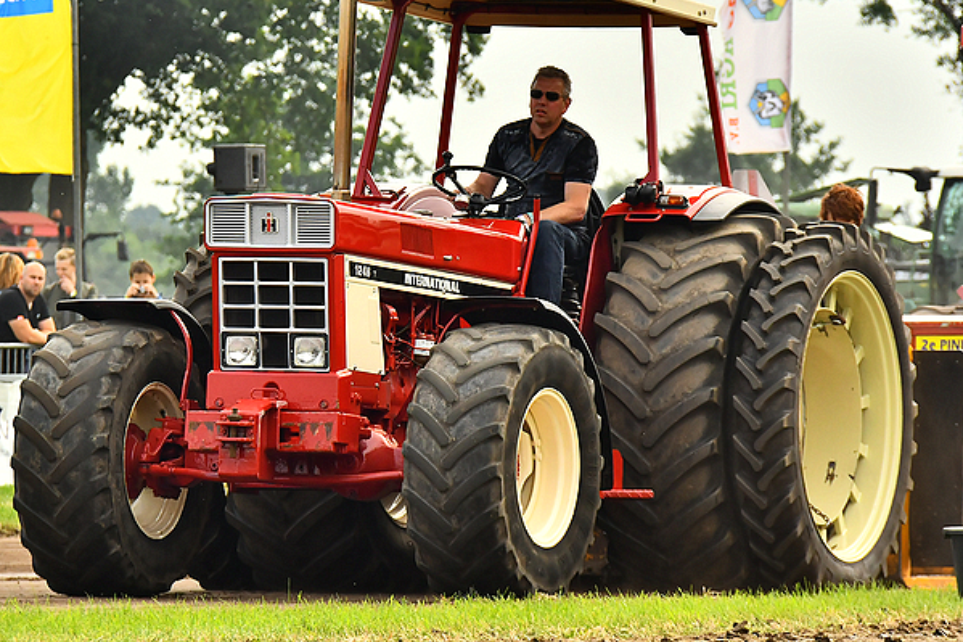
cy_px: 287
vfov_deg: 2.9
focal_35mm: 481
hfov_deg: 4.3
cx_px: 428
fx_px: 12862
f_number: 9
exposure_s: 1/800
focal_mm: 240
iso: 500
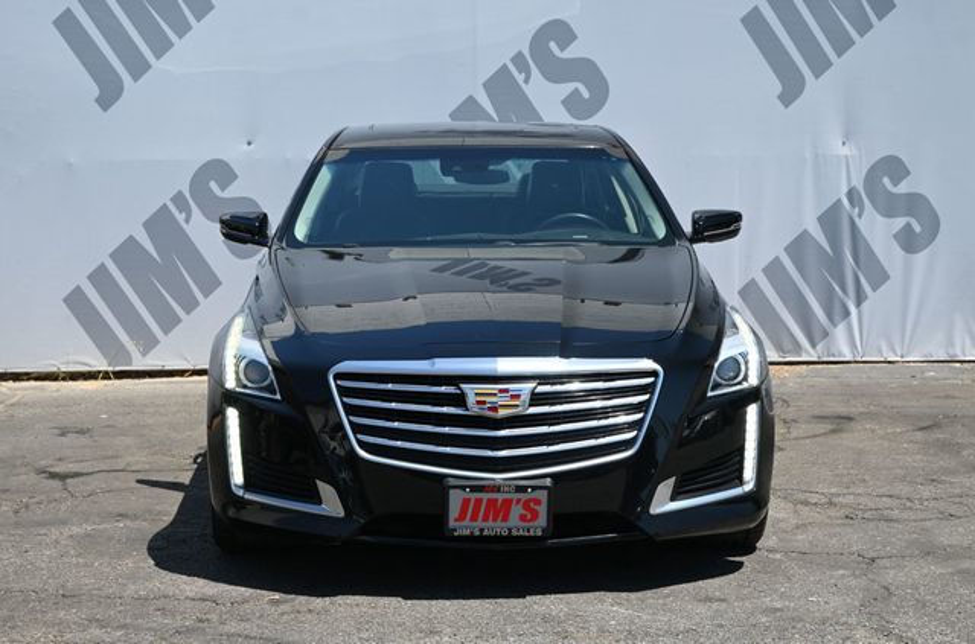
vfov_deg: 22.0
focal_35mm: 62
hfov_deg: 32.7
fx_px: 1661
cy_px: 322
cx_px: 488
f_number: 5.6
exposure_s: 1/250
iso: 140
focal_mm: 41
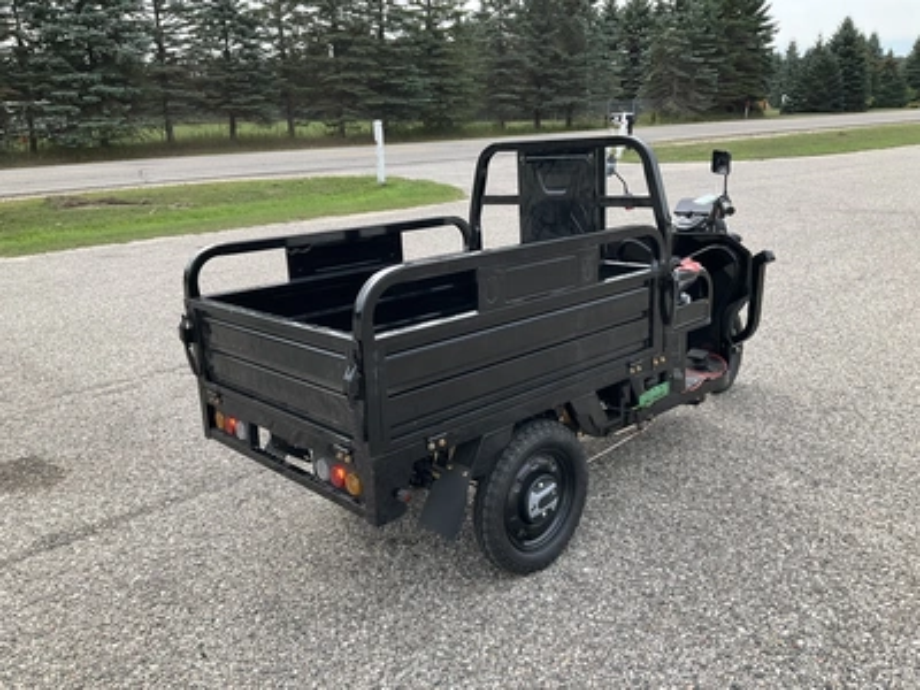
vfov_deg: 48.2
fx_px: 771
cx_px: 460
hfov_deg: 61.7
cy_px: 345
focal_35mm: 29
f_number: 1.8
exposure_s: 1/635
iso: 25
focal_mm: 3
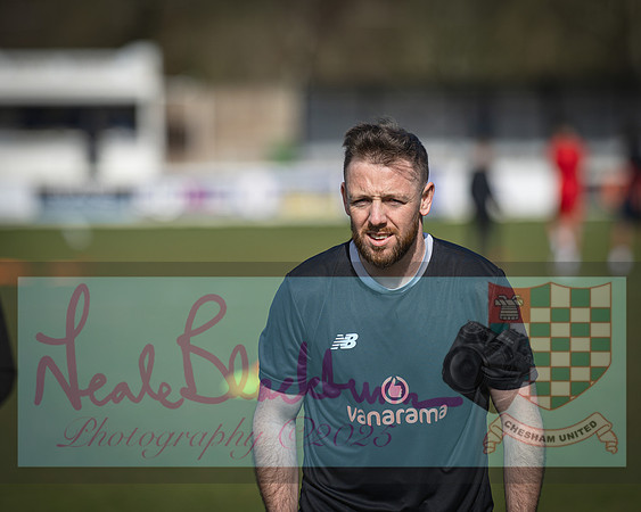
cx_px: 300
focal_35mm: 228
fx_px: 4316
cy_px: 256
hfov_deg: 8.5
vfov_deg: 6.8
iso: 32
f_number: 2
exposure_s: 1/2500
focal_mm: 135
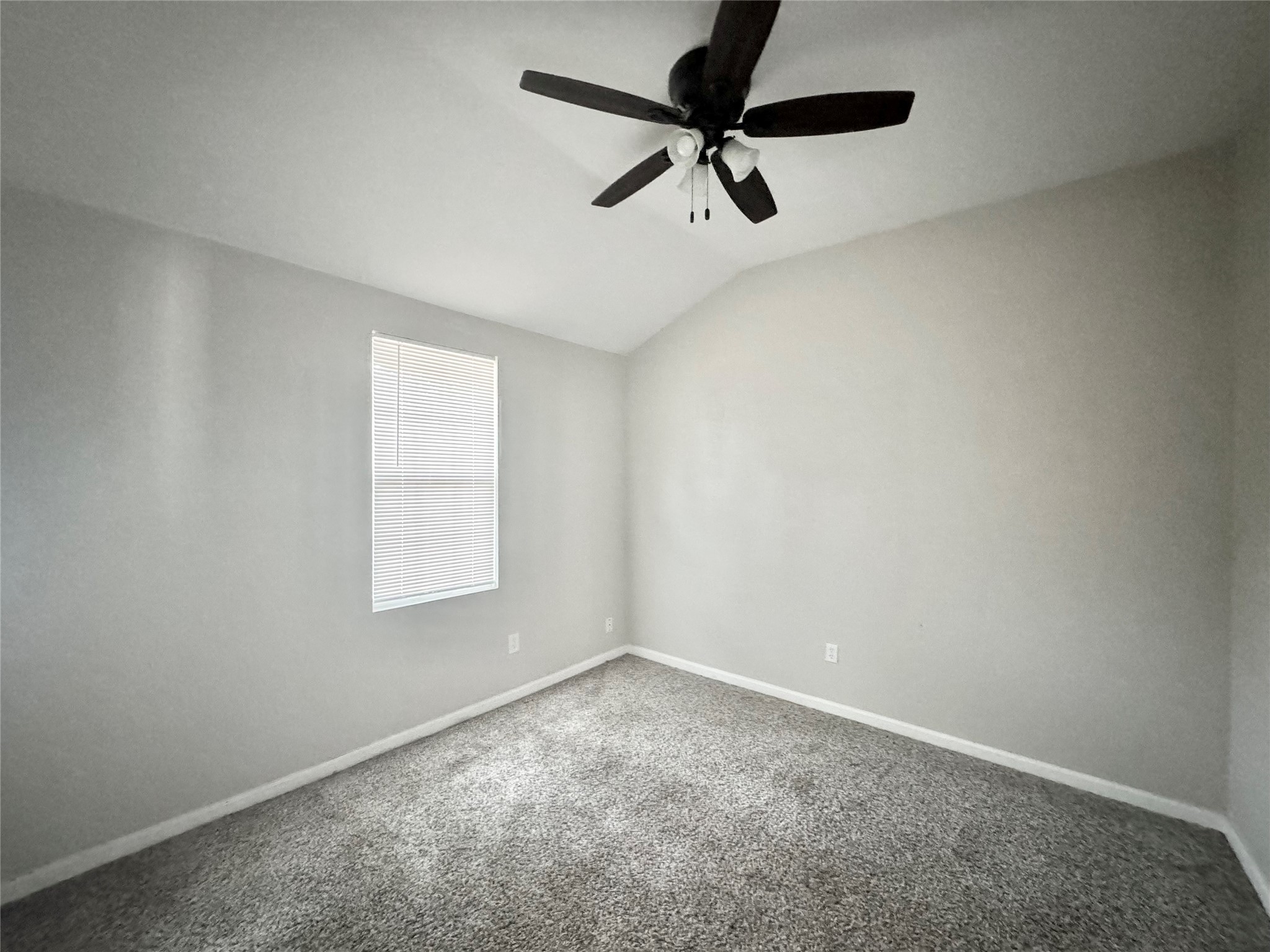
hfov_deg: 102.1
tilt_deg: -0.9
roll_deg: -0.9
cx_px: 635
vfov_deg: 85.7
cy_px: 476
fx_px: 514
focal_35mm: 14
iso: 1000
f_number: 2.2
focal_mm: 2.22
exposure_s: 1/60
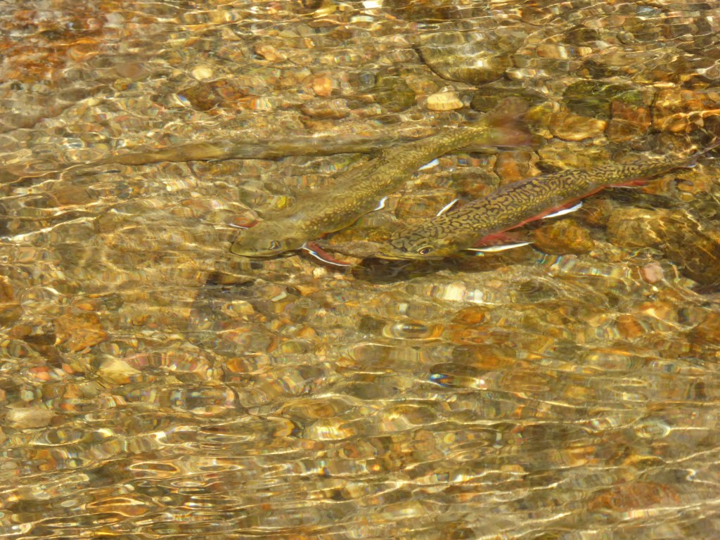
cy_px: 270
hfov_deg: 4.1
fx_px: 9963
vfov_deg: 3.1
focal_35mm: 479
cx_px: 360
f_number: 6
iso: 400
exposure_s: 1/400
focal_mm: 77.3
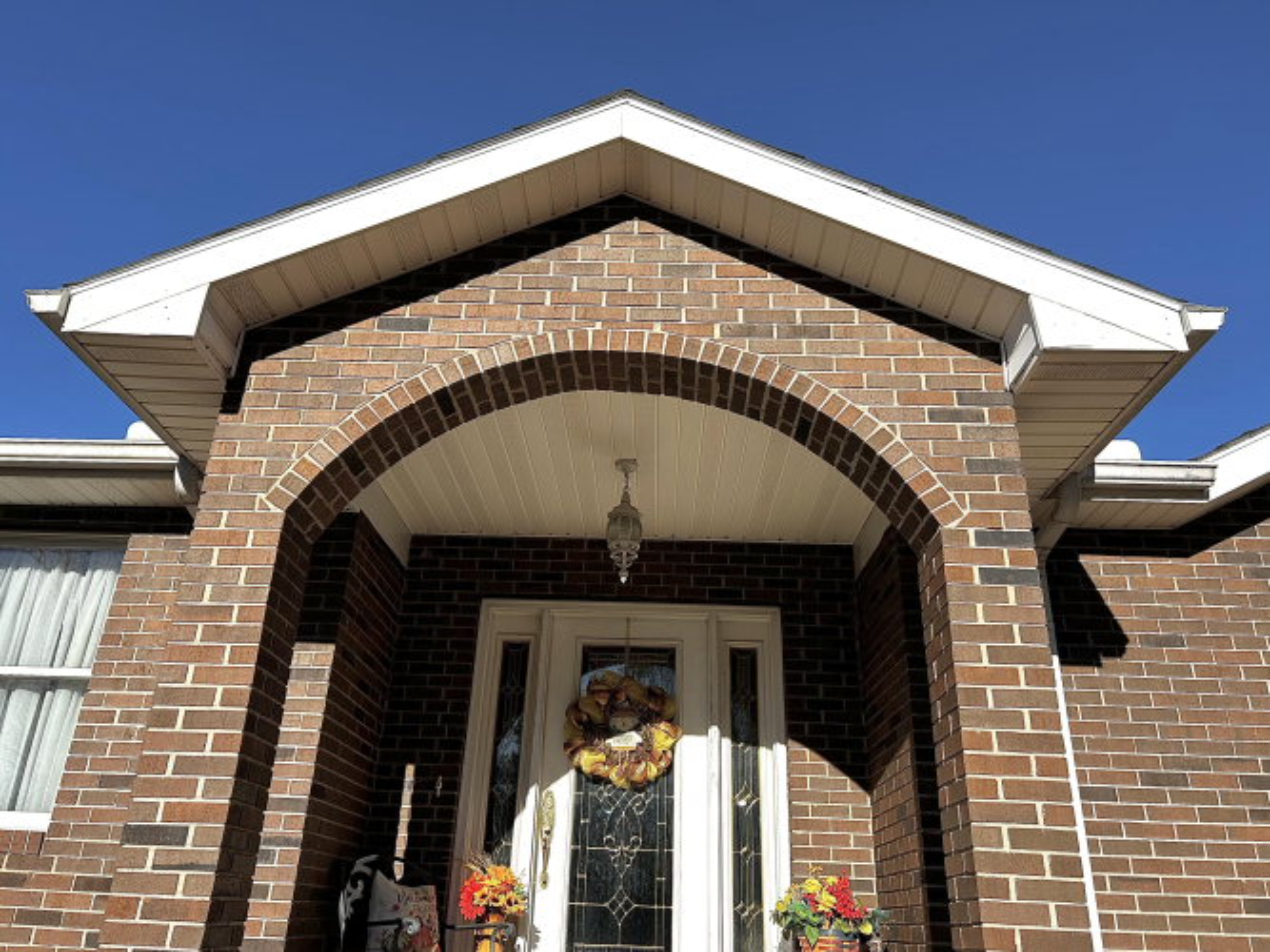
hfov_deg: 67.3
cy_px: 476
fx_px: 954
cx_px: 635
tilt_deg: +24.7
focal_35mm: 26
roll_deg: -2.4
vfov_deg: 53.0
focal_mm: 5.7
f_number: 1.5
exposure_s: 1/3704
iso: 50
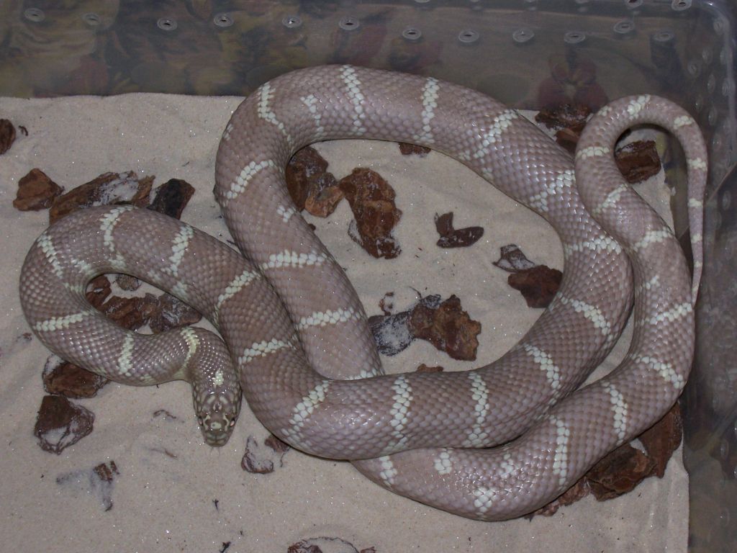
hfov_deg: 29.4
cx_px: 368
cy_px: 276
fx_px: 1405
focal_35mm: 66
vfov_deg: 22.3
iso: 125
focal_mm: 10.8
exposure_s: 1/90
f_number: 4
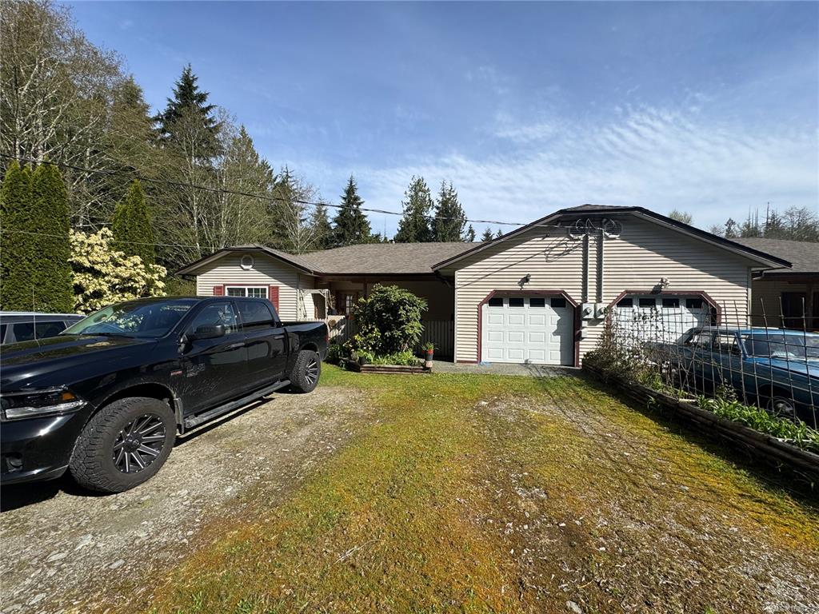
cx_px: 410
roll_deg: -0.2
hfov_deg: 102.1
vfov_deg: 85.7
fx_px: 331
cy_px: 307
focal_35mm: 14
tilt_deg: -0.3
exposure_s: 1/1927
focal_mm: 2.22
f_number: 2.2
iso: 50
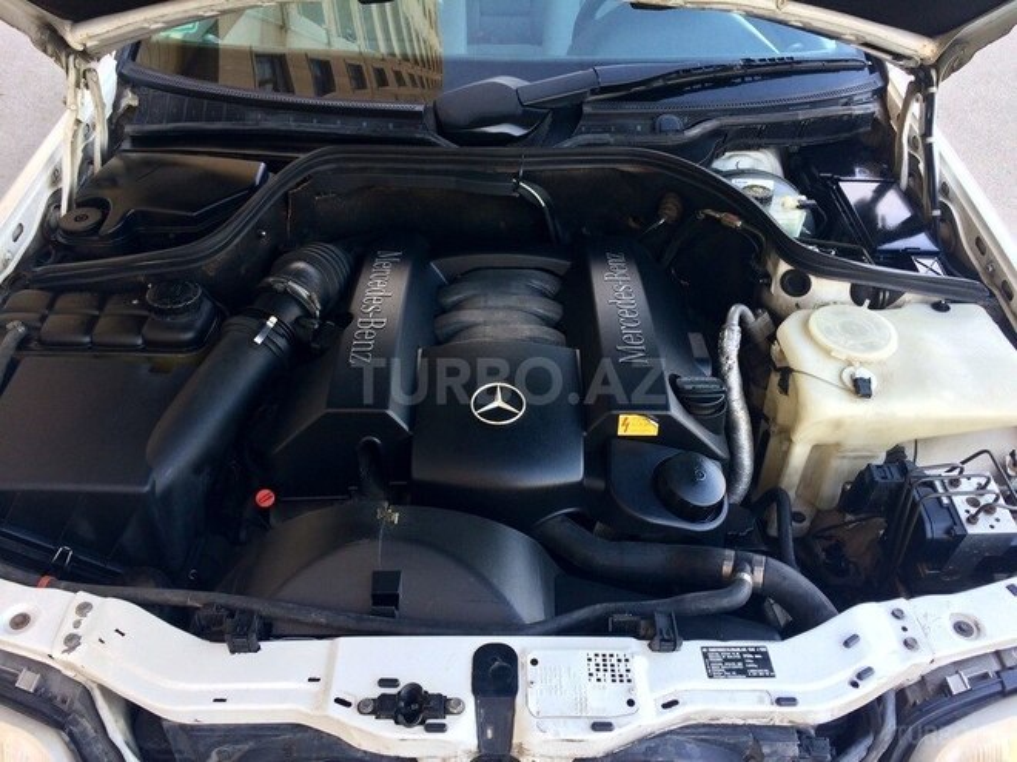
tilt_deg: -39.6
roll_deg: +1.1
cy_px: 381
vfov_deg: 48.2
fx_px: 852
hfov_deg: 61.7
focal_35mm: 29
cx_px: 508
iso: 40
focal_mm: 4.15
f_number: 2.2
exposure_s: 1/50
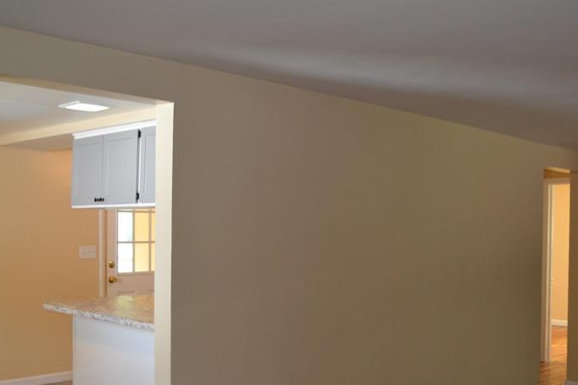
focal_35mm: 42
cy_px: 229
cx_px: 363
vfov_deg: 31.8
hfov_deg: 46.0
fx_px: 674
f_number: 3.5
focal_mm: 18
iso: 720
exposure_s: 1/60
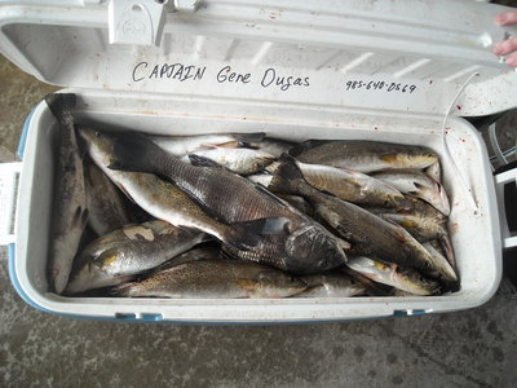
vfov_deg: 40.7
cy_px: 194
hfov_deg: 52.6
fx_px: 523
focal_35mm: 35
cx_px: 258
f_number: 2.8
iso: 70
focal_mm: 5.7
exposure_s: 1/60
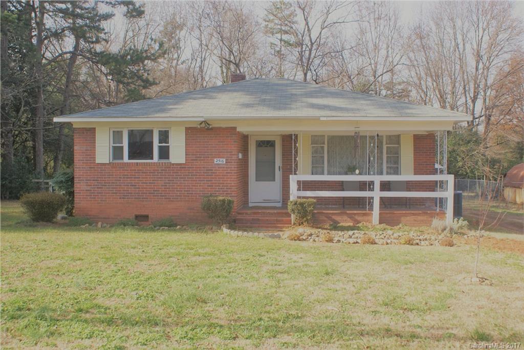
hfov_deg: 49.5
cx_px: 262
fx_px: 568
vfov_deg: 34.3
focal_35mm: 39
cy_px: 175
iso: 100
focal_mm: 26
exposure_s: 1/100
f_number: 8
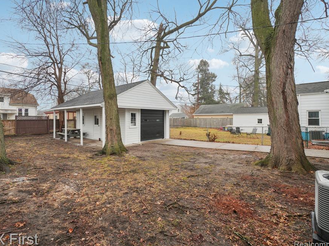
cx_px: 138
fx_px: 162
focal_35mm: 17
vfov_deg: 74.7
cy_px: 122
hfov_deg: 90.3
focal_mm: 10
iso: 100
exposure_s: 1/90
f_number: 8
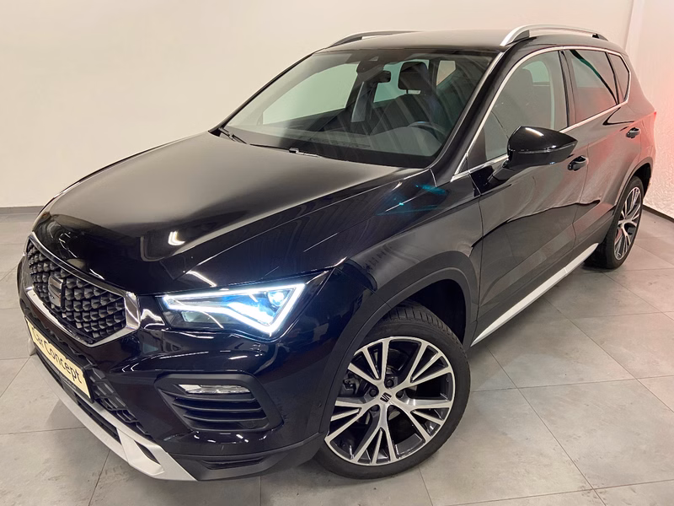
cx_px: 337
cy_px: 253
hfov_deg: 67.3
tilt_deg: -22.7
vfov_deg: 53.1
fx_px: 506
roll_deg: +0.7
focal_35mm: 26
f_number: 1.8
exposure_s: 1/50
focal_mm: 4.25
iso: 400
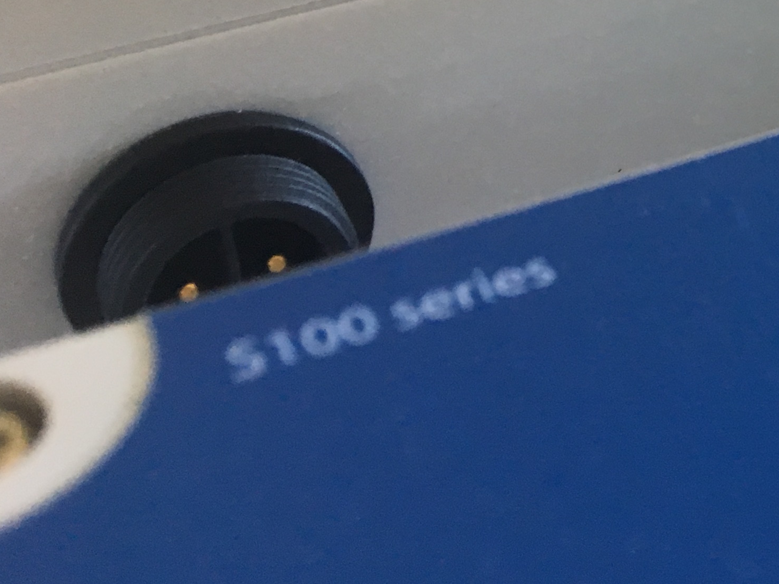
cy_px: -176
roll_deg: -5.0
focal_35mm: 79
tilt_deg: -25.3
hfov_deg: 22.0
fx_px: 1778
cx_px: 1041
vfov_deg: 17.5
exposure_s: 1/33
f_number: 2.2
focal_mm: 4.15
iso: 100
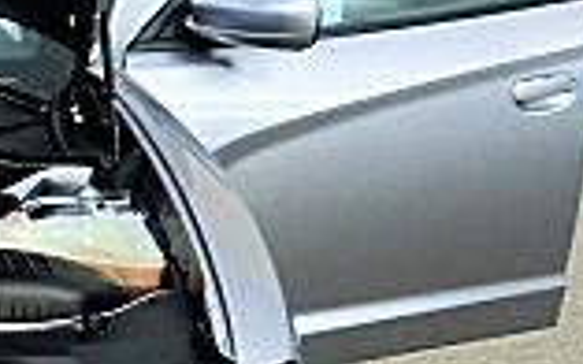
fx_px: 1779
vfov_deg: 11.7
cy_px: 219
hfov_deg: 16.7
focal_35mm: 112
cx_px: -316
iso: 64
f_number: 2.6
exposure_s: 1/500
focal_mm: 4.65
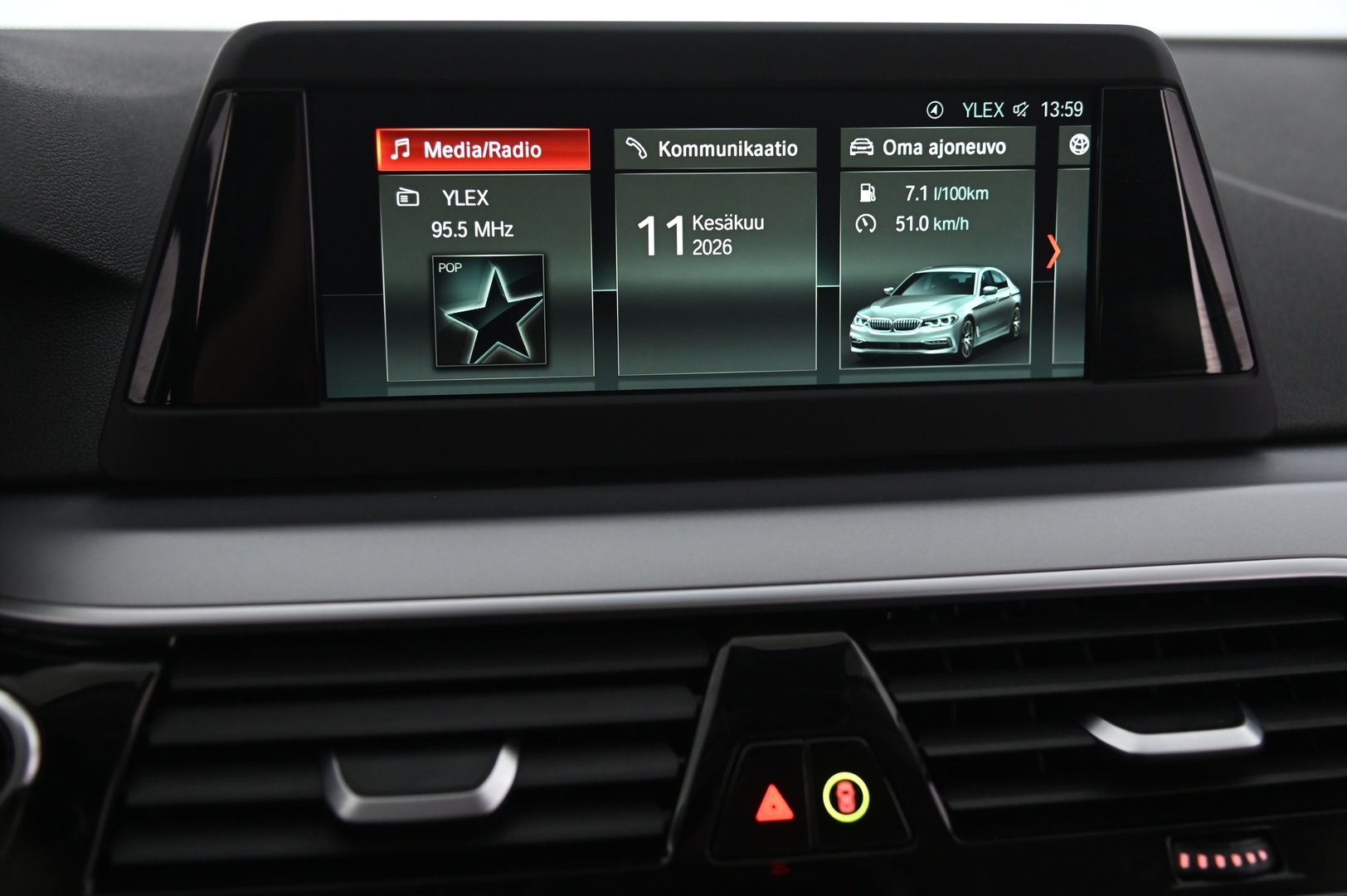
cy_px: 448
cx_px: 674
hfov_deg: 44.5
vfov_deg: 30.5
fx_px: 1645
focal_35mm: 44
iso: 2000
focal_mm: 44
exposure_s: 1/30
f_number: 4
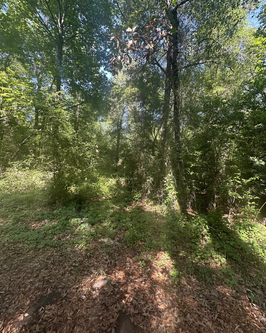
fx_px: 148
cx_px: 134
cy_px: 156
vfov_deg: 96.7
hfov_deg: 84.0
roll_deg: -5.8
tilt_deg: +0.6
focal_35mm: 15
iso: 64
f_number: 2.2
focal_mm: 2.22
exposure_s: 1/99
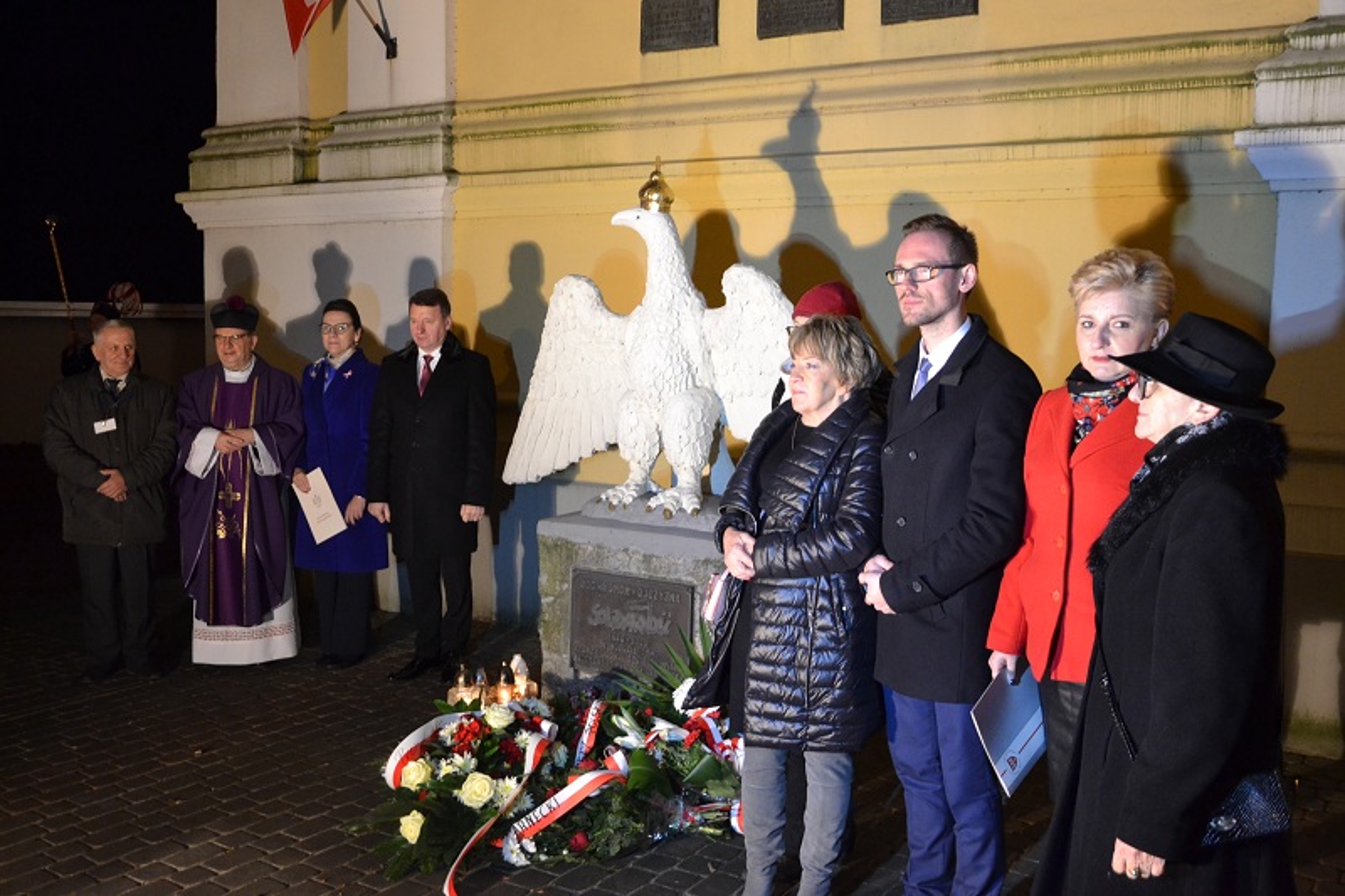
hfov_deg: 57.2
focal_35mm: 33
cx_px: 672
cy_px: 448
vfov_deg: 40.0
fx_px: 1233
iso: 1400
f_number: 3.8
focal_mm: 22
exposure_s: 1/15
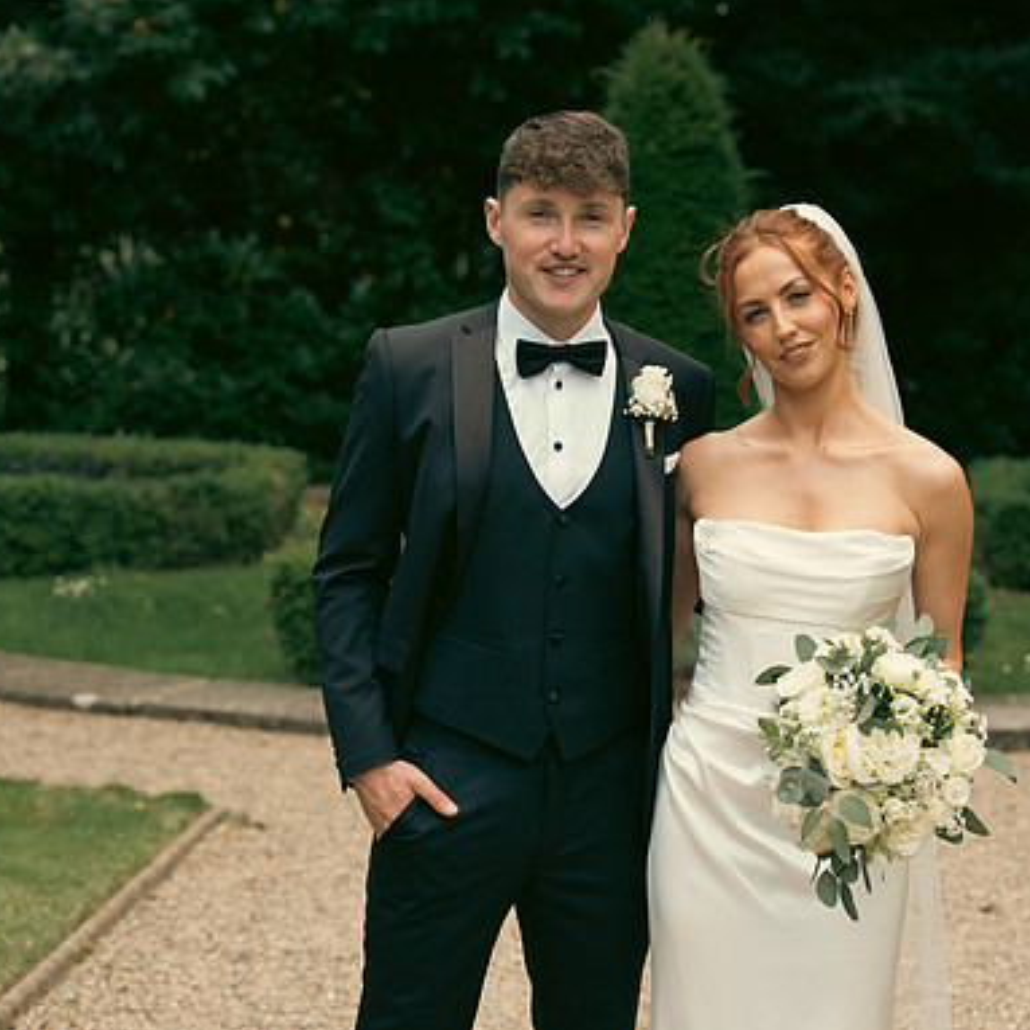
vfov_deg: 19.3
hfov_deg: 19.3
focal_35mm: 90
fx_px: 3030
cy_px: 515
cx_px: 613
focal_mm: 70
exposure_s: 1/160
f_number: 3.5
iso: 50
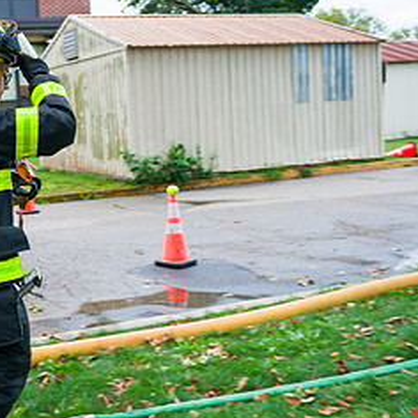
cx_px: 25
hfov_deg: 32.0
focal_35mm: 50
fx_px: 683
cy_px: 159
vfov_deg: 33.9
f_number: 3.2
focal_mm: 24
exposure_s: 1/200
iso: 1000
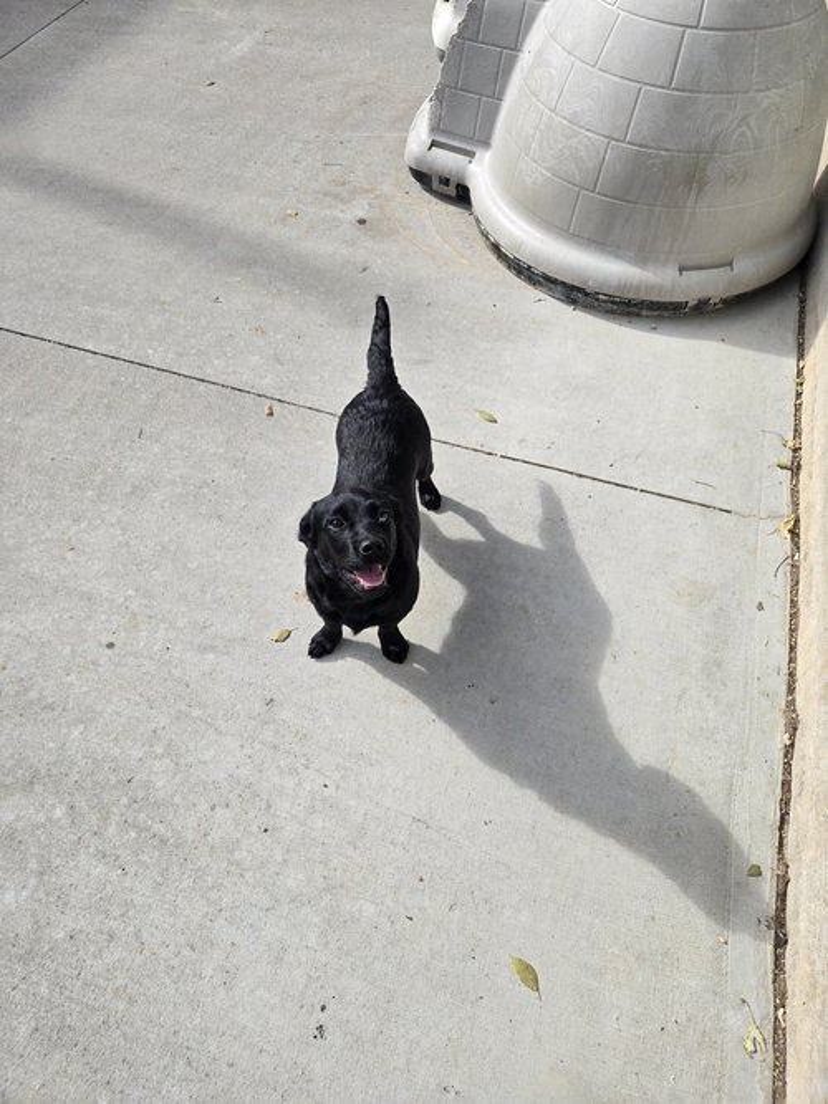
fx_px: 734
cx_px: 414
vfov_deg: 73.9
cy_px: 552
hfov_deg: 58.9
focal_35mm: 23
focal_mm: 5.4
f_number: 1.8
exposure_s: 1/1667
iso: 25
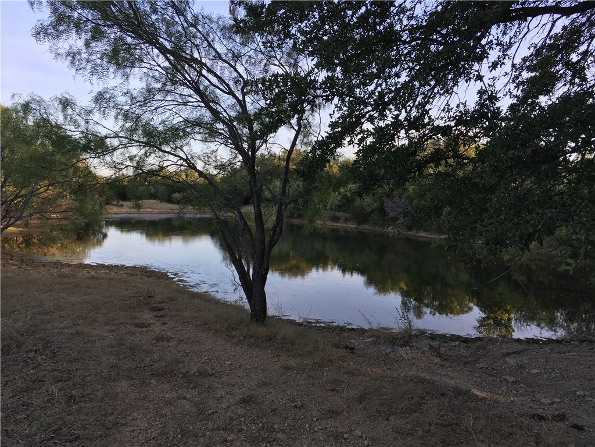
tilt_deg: -2.3
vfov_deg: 48.2
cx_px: 298
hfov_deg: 61.7
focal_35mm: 29
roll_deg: -1.3
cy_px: 224
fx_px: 498
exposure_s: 1/242
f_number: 2.2
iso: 25
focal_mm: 4.15
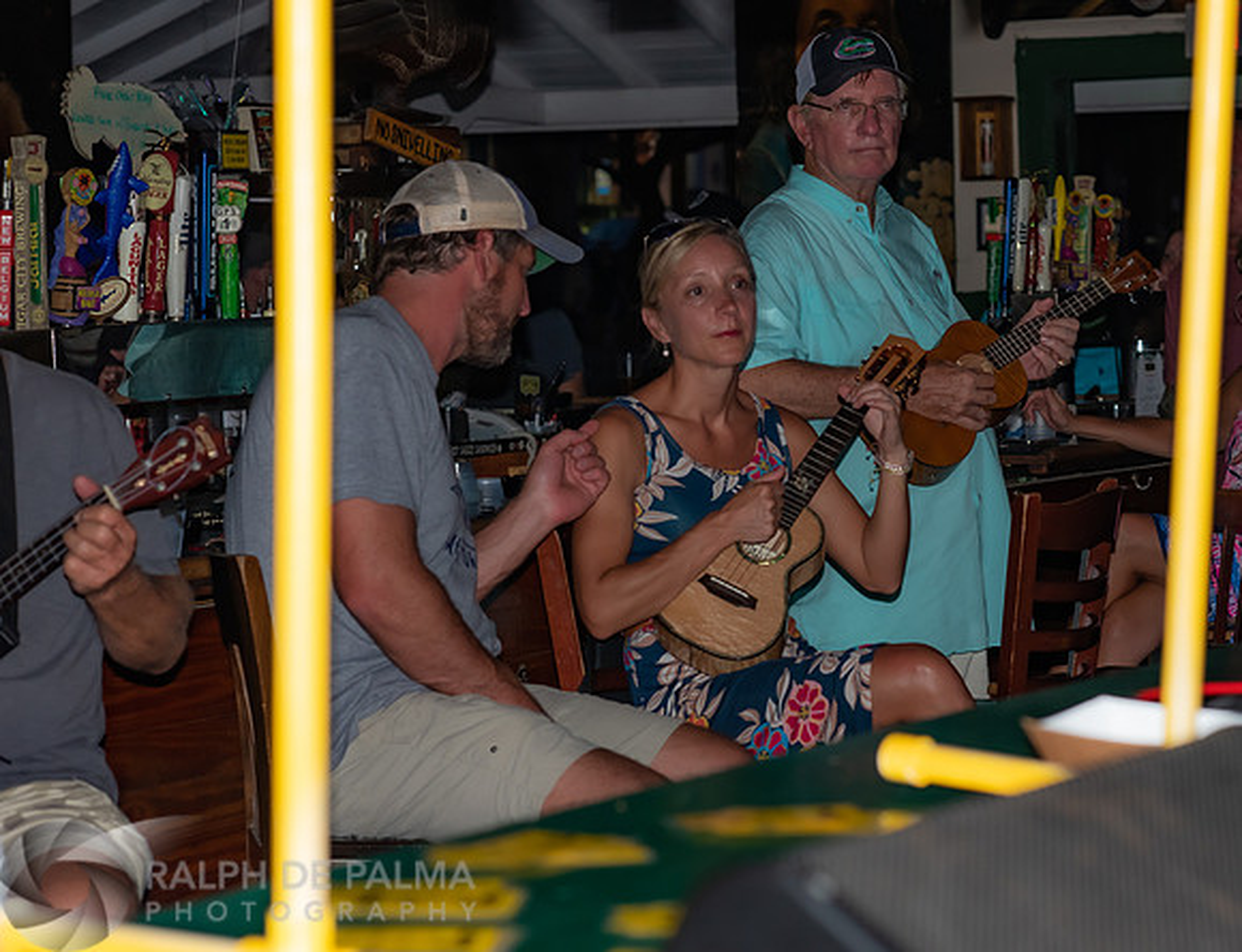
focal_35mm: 108
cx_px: 831
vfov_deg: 13.8
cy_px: 399
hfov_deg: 17.9
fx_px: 3923
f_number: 5.6
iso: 800
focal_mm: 85
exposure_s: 1/160
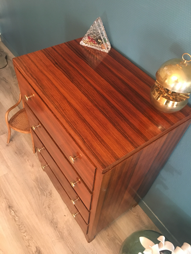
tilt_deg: -51.3
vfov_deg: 61.7
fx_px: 213
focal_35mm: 29
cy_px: 127
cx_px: 96
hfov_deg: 48.2
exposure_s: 1/17
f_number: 2.2
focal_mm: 4.15
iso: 200
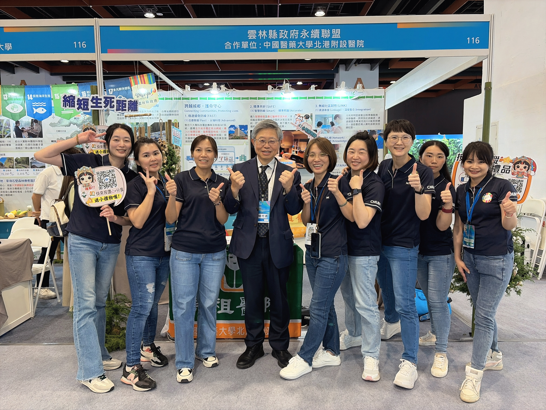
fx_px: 410
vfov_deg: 53.1
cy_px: 205
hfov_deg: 67.3
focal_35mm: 26
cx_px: 273
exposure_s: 1/60
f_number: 1.6
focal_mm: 5.96
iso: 125
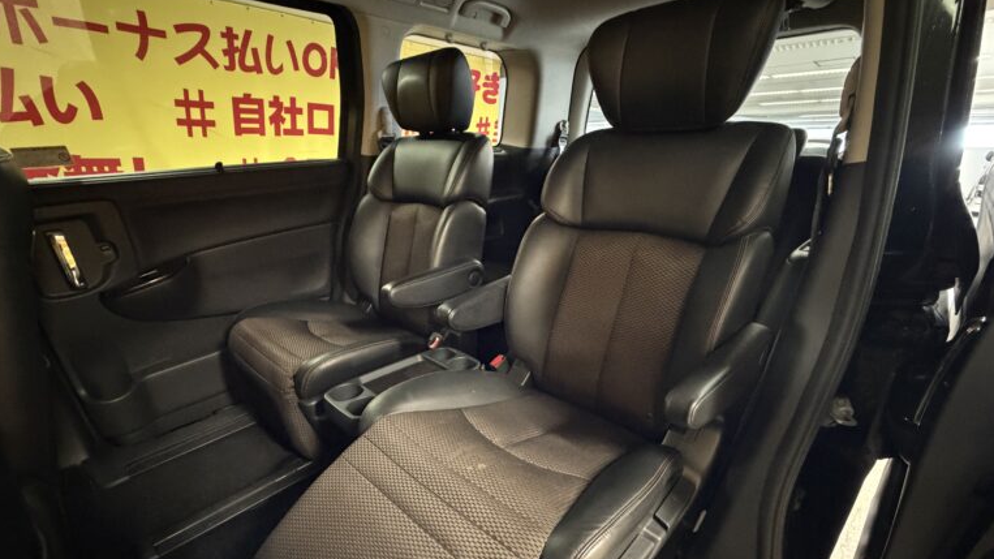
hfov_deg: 99.4
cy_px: 377
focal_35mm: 16
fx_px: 422
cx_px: 496
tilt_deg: -27.6
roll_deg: -0.2
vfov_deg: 65.2
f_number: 2.2
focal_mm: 2.22
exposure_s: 1/25
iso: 1250
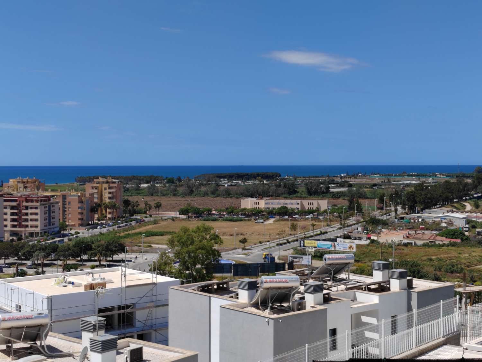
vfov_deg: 27.0
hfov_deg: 35.5
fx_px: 752
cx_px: 241
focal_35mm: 54
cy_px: 181
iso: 100
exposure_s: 1/2200
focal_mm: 5.52
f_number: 1.9
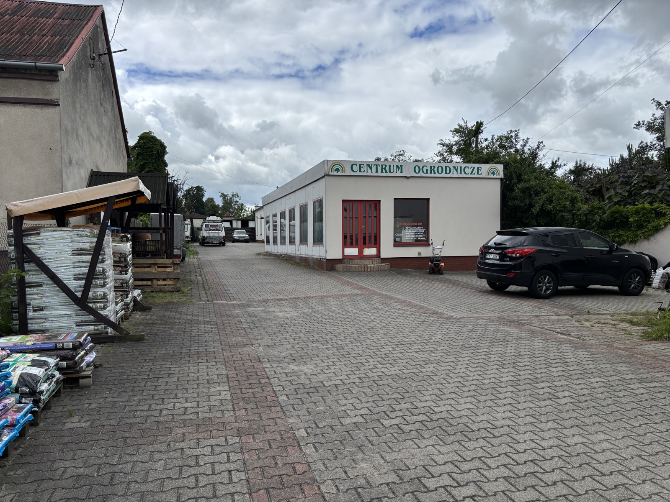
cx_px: 335
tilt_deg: -1.5
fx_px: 503
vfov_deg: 53.1
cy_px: 251
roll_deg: +0.7
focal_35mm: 26
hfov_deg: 67.3
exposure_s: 1/3413
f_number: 1.6
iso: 50
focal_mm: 5.96
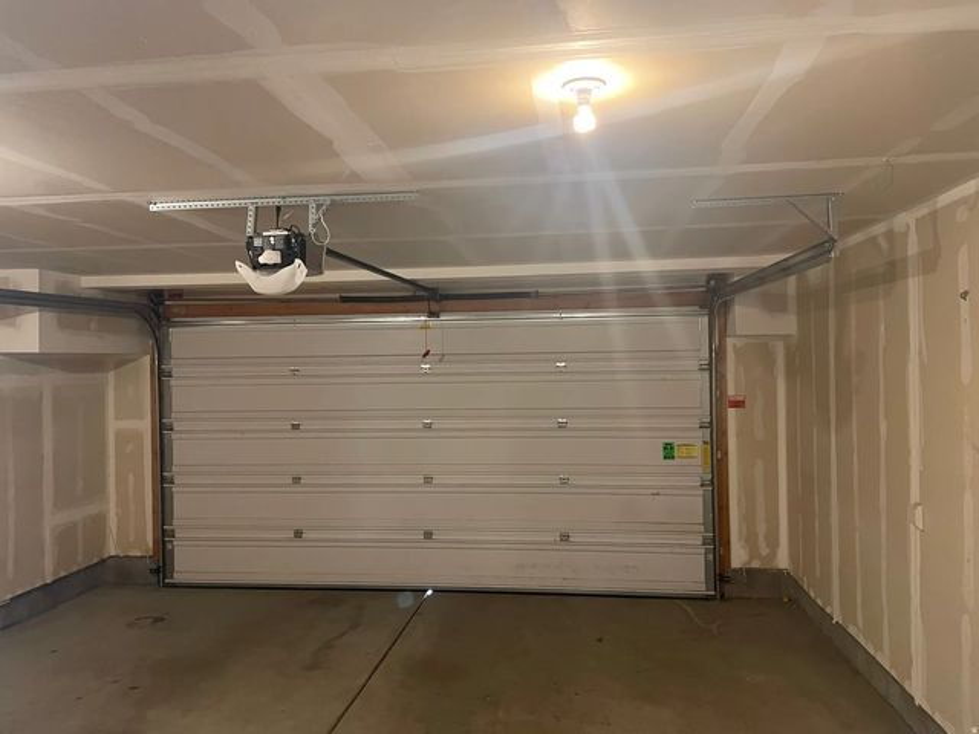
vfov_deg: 53.1
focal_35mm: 26
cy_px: 367
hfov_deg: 67.3
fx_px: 735
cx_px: 490
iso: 500
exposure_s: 1/40
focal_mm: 4.2
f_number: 1.6
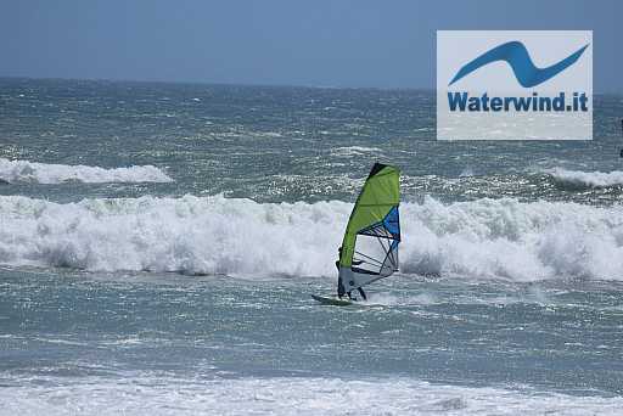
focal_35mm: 450
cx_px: 312
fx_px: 7792
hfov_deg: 4.6
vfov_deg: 3.1
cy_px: 208
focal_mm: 300
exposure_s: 1/800
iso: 200
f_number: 7.1
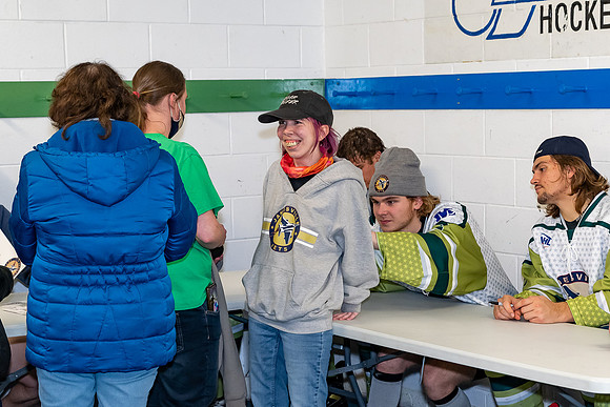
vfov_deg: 17.6
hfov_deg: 26.1
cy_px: 227
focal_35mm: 77
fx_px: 1311
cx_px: 375
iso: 1250
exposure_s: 1/160
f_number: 3.5
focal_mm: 42
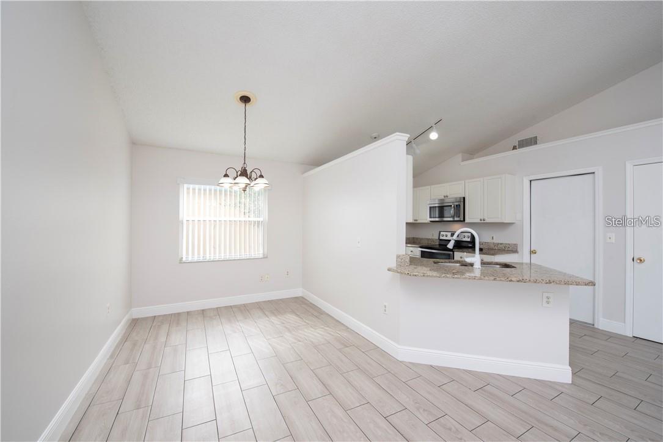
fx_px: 258
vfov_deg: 81.2
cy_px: 221
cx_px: 332
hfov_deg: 104.2
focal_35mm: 14
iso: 400
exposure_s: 1/30
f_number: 10
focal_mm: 14
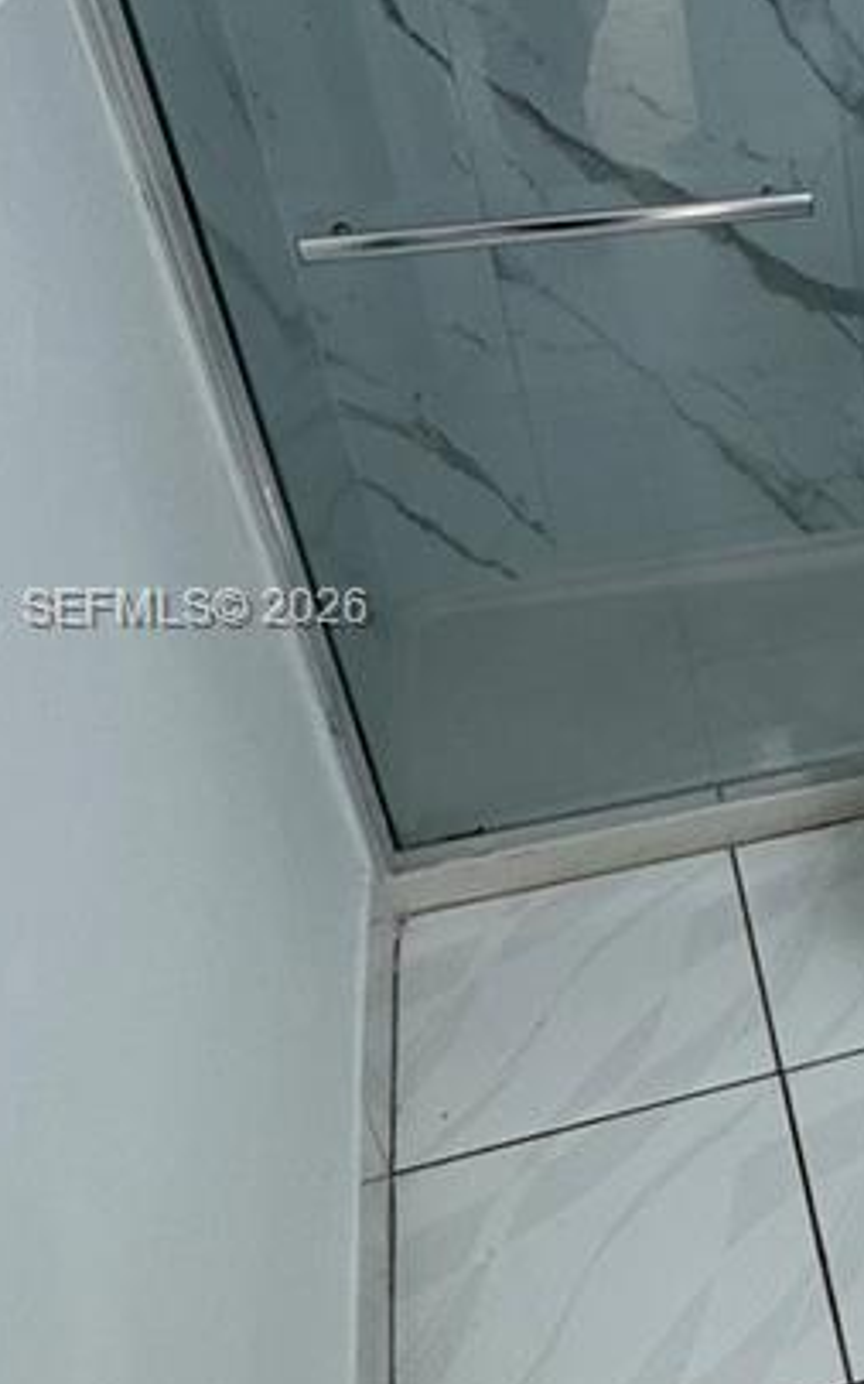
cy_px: 612
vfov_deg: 45.2
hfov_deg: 23.6
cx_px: 1274
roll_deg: -2.8
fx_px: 1658
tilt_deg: -33.2
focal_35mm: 44
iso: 64
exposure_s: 1/120
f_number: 2.2
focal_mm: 2.22
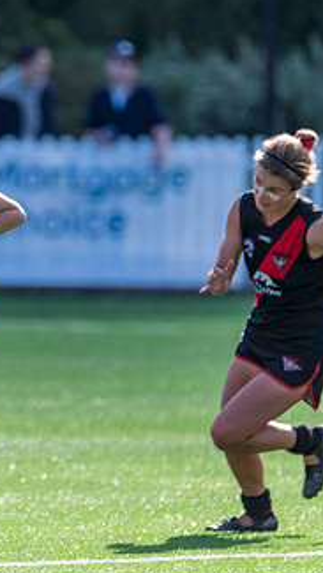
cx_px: 38
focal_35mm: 1181
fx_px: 17968
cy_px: 308
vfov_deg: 1.8
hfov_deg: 1.0
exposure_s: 1/1600
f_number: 6.3
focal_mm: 600
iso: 1000
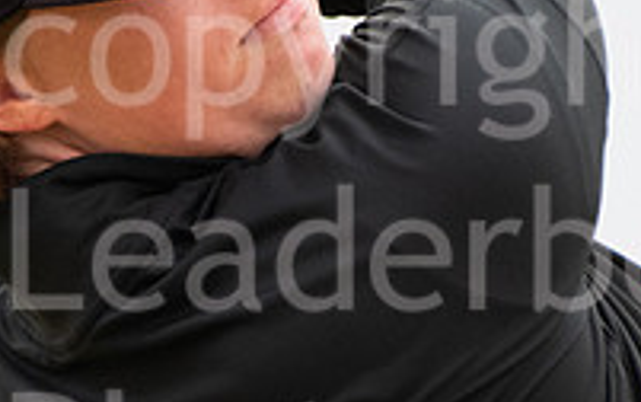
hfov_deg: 0.8
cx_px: 424
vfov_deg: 0.5
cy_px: 247
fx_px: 47382
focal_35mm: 2710
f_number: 5.6
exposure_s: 1/1250
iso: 1000
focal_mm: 480
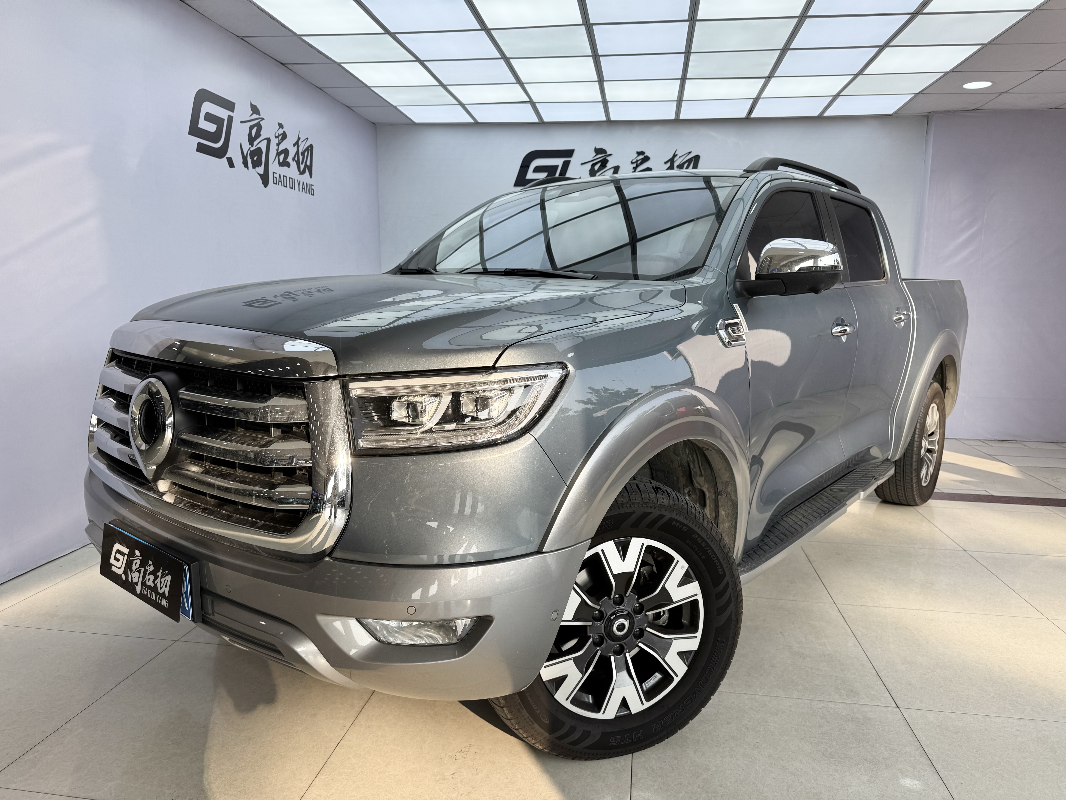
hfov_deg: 71.6
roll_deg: -0.6
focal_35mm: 24
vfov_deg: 56.8
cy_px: 400
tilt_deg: -8.2
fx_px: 739
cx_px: 533
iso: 80
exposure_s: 1/1488
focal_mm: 6.76
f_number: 1.78
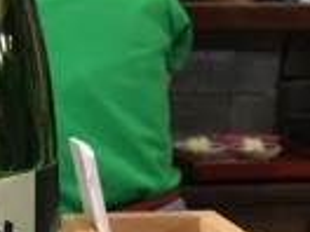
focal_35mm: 99
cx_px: -120
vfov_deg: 14.1
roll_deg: +1.2
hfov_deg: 18.2
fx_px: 887
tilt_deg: -19.3
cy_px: 335
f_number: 2.2
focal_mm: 4.15
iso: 50
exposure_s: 1/4
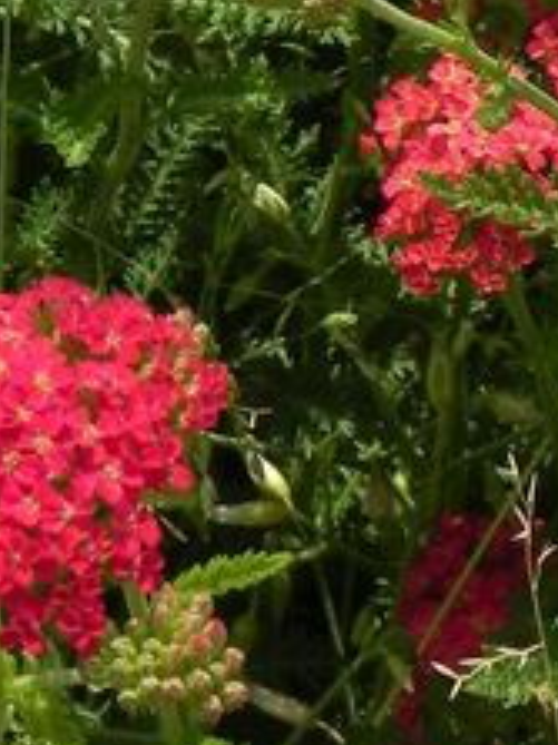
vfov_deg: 5.7
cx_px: -267
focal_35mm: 341
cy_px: -488
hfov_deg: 4.3
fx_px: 7336
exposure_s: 1/500
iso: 160
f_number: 7.1
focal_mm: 16.9
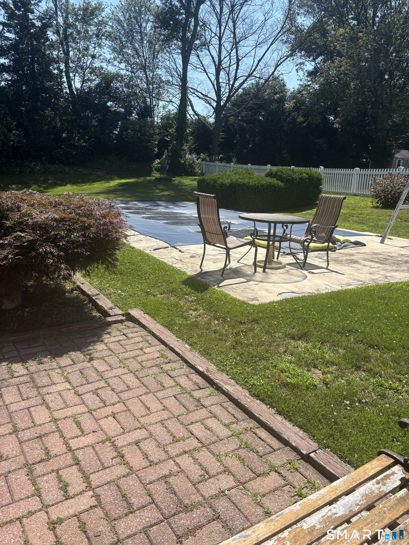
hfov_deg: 53.1
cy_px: 272
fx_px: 410
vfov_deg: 67.3
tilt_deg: -13.6
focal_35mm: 26
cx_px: 204
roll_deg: -3.1
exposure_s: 1/2571
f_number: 1.6
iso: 50
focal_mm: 5.96
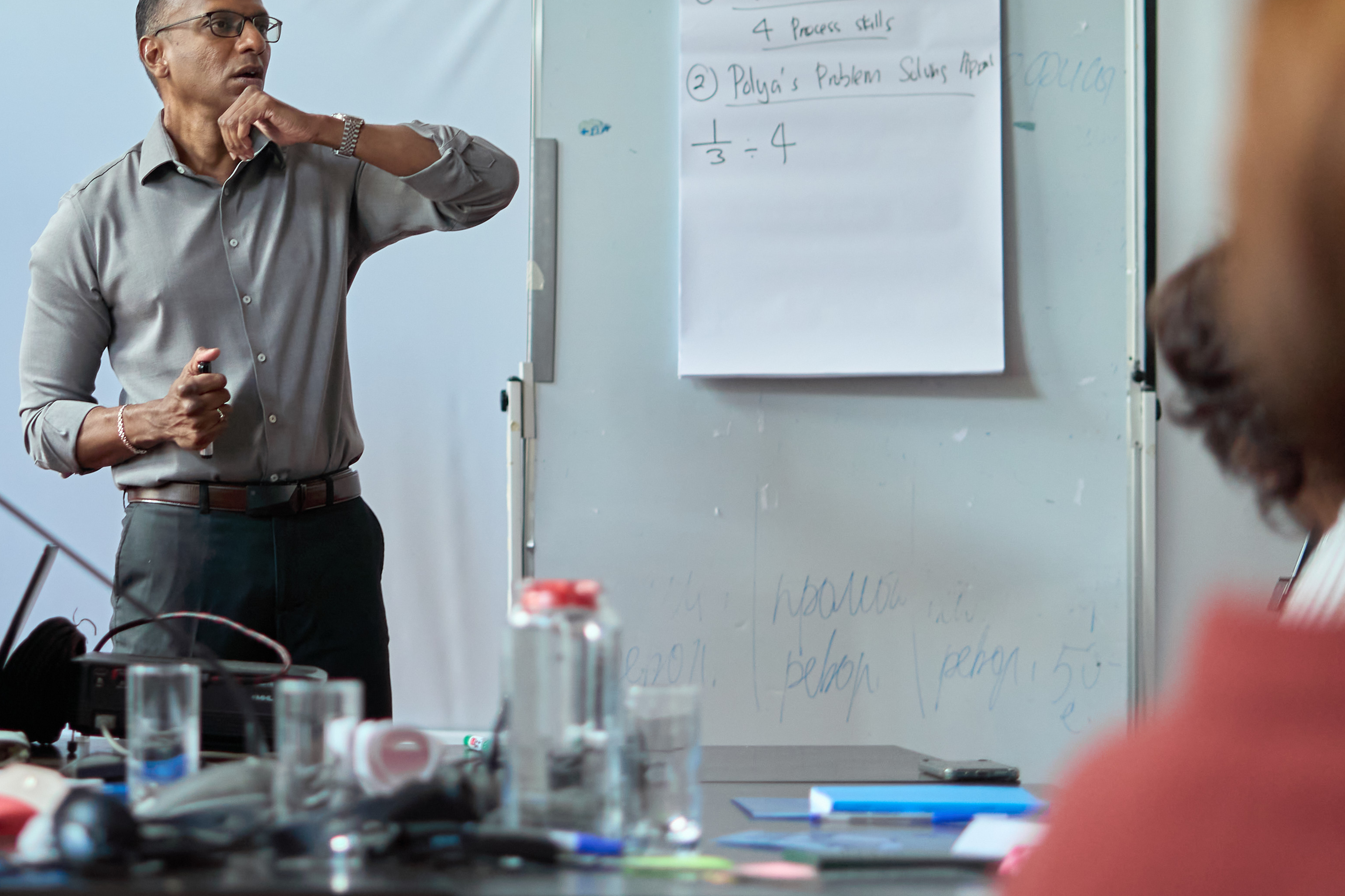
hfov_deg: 20.6
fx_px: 3661
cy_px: 211
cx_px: 251
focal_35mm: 98
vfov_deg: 13.9
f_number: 2
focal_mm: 50
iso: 640
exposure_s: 1/125
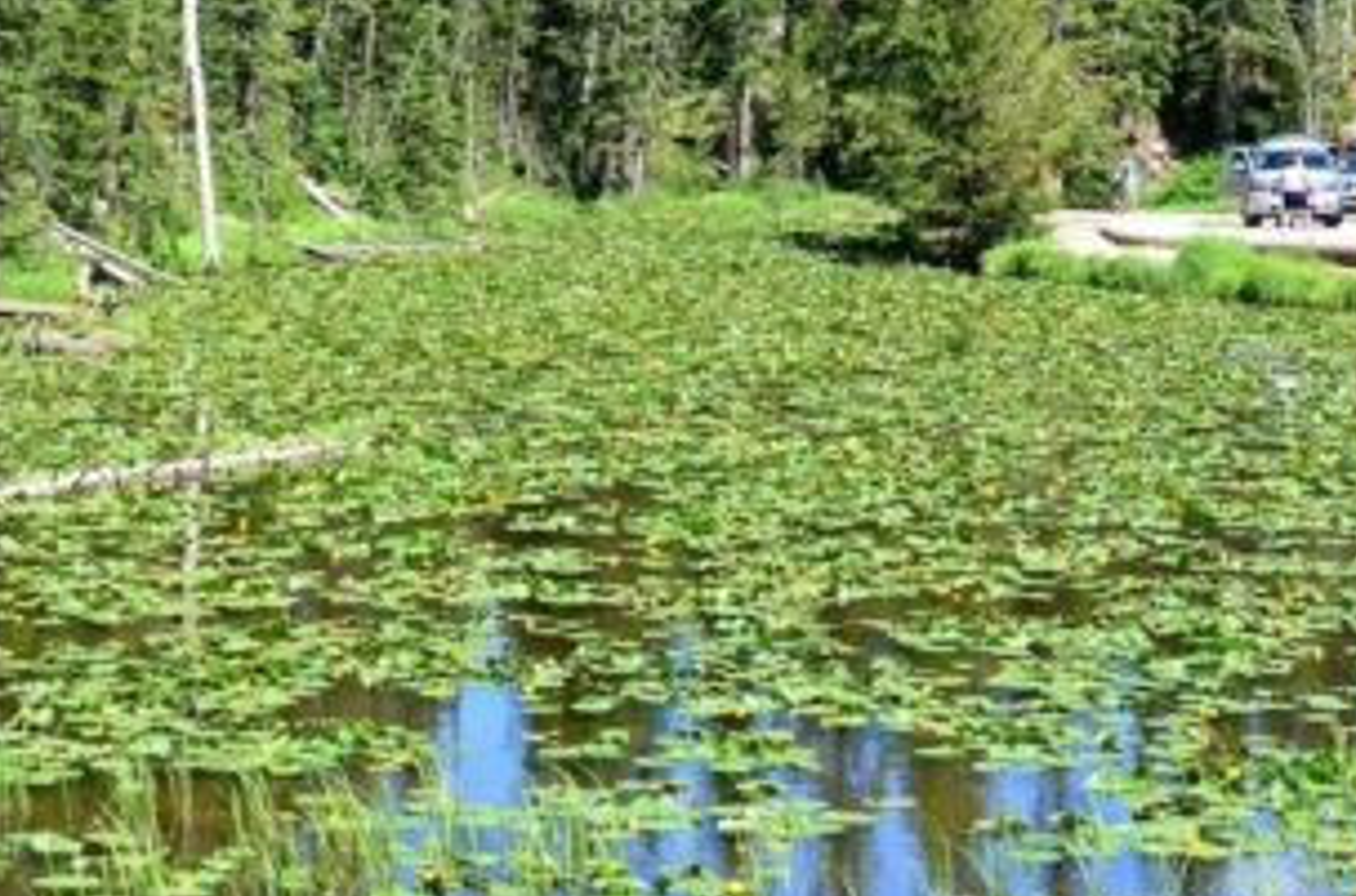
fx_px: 3794
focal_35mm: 101
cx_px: 343
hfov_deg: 20.1
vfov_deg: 13.5
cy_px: 510
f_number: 8
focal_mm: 32
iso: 200
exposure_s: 1/250
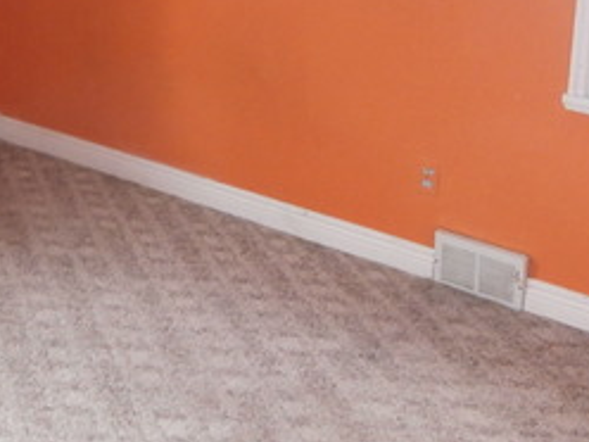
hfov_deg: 31.2
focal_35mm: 62
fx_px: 1055
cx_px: 283
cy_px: 26
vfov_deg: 22.9
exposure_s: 1/30
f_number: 3
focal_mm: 4.2
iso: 200
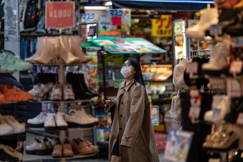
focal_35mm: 135
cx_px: 122
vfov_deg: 10.2
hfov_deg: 15.2
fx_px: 911
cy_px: 81
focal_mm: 135
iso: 400
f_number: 1.8
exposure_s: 1/1250
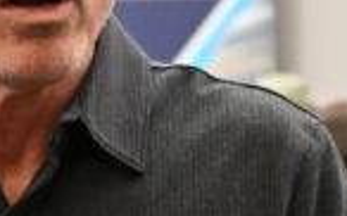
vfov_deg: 3.1
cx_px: -119
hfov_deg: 5.0
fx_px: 3988
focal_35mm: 422
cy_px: 315
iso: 7200
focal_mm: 59
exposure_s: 1/60
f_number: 6
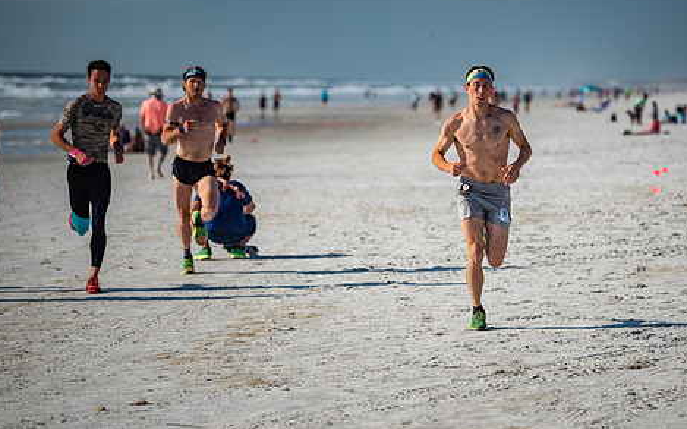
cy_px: 153
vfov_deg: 7.8
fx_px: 3145
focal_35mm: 168
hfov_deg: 12.5
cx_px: 410
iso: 320
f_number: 2.8
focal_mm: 122
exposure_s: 1/4000
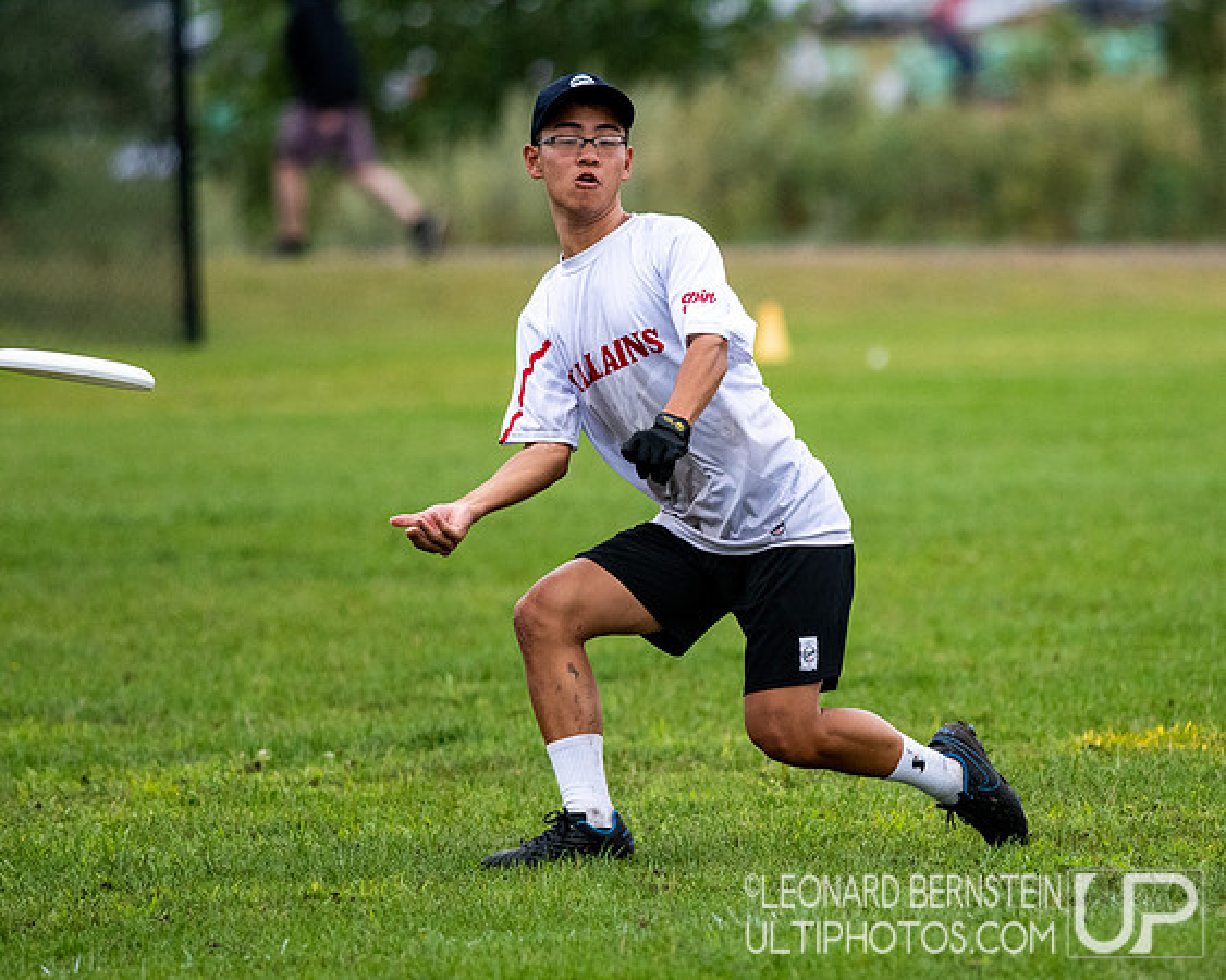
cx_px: 811
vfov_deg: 2.8
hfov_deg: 3.5
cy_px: 541
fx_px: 20278
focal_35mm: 559
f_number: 4
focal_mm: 300
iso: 1600
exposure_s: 1/3200
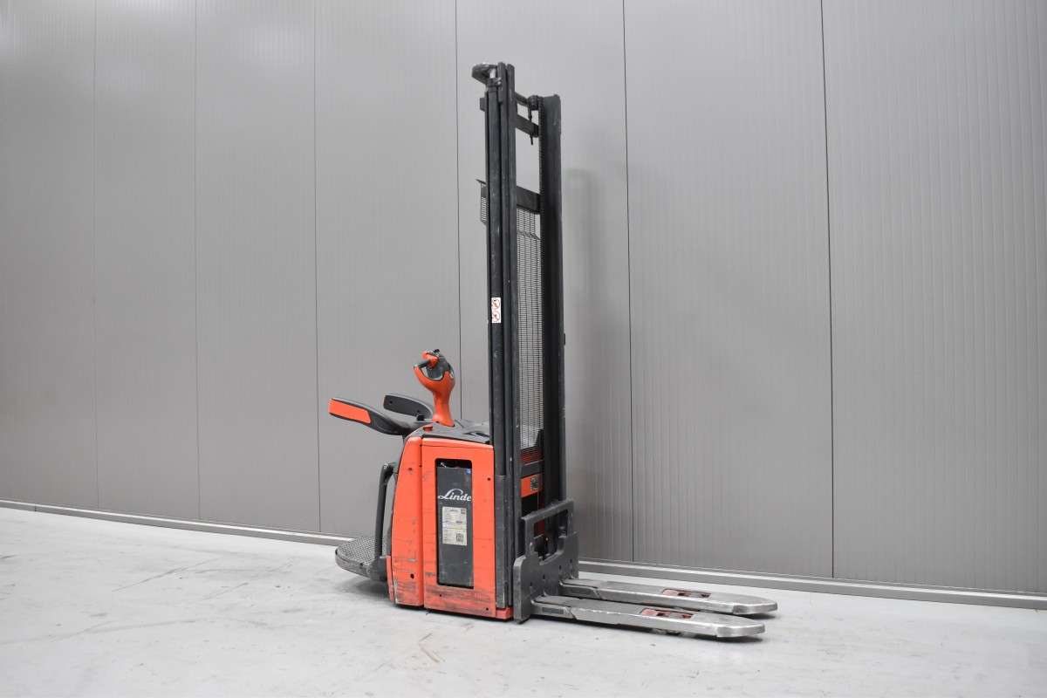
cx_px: 524
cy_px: 349
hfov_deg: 61.9
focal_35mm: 30
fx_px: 872
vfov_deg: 43.6
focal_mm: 20
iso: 1600
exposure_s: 1/40
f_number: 4.5
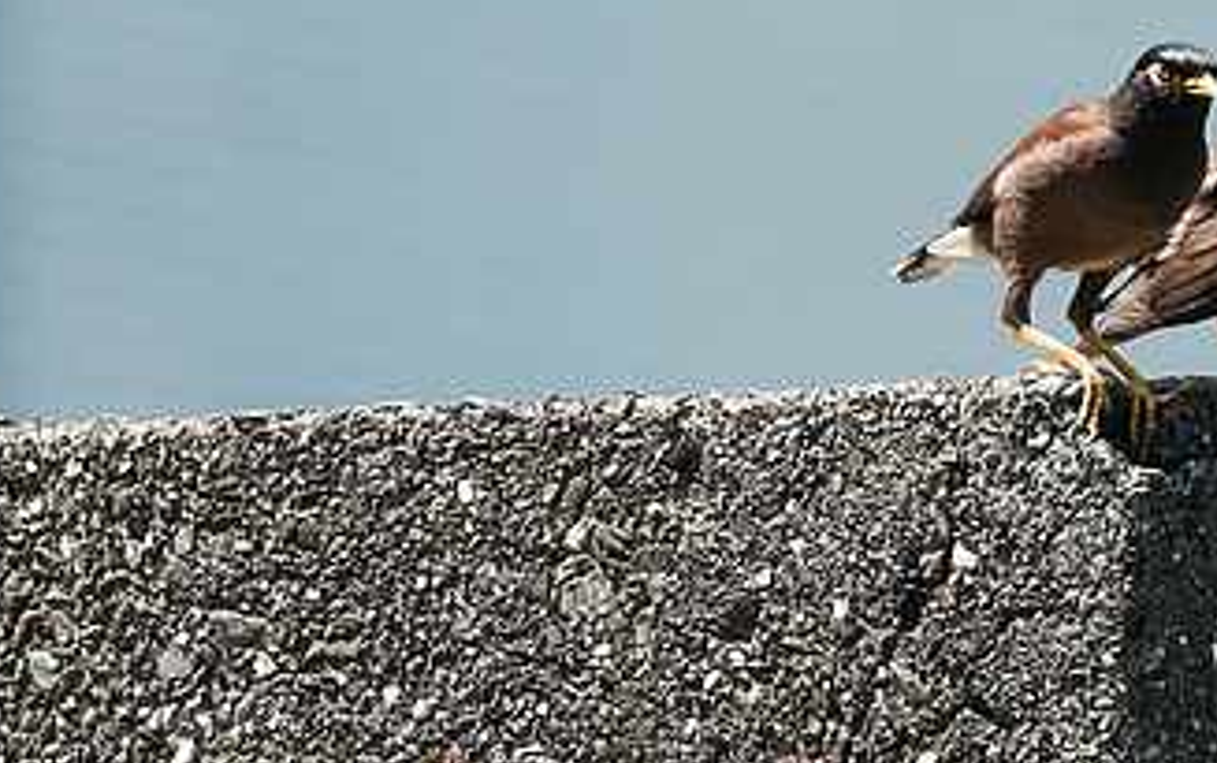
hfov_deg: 2.2
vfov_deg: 1.4
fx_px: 32233
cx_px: 1336
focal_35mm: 971
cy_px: 212
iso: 200
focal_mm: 400
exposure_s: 1/400
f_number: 7.1
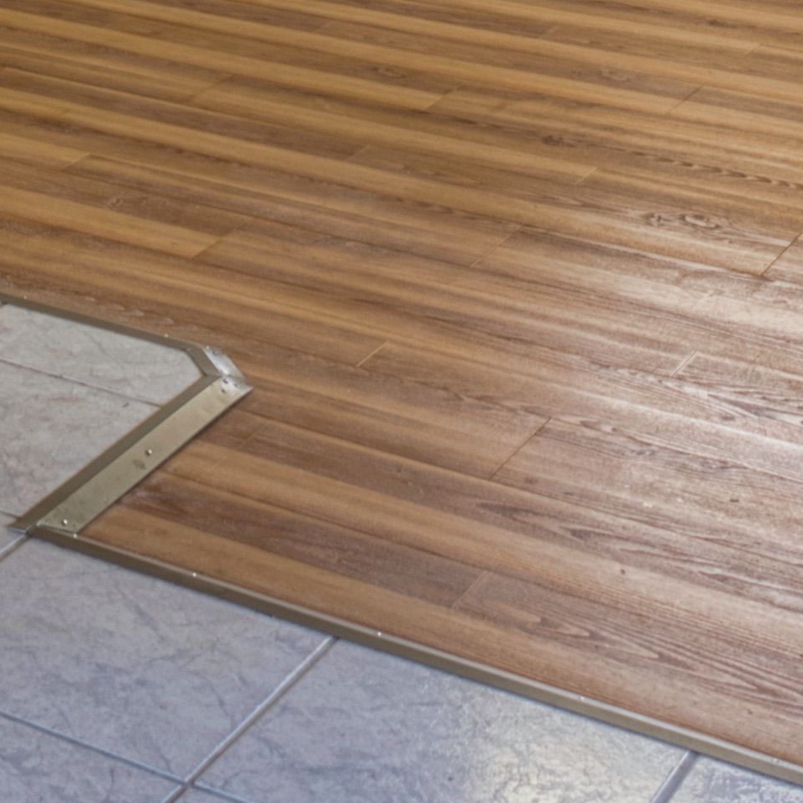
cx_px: -318
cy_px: -708
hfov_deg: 15.8
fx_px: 2710
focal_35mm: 103
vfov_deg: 14.5
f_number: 4
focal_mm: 14.6
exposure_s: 1/20
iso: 50
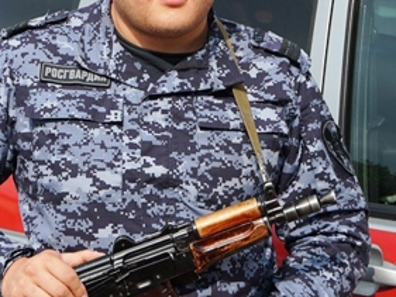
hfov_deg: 15.9
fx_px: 1408
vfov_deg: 12.1
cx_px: 299
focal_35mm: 123
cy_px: 124
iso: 100
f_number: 5.6
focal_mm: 32
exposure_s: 1/400
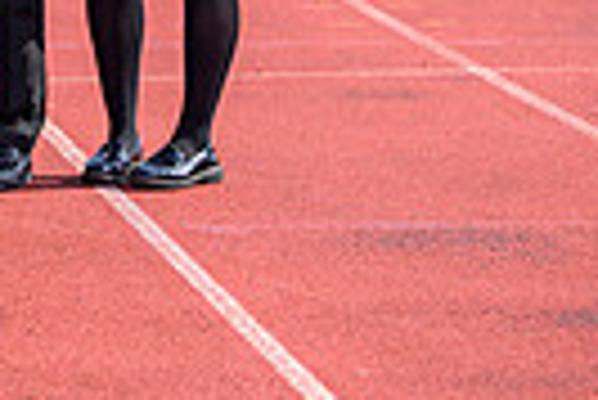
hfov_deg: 6.1
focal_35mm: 331
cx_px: -589
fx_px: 5504
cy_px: -443
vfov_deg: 4.1
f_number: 3.5
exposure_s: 1/2500
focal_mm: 76
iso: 500
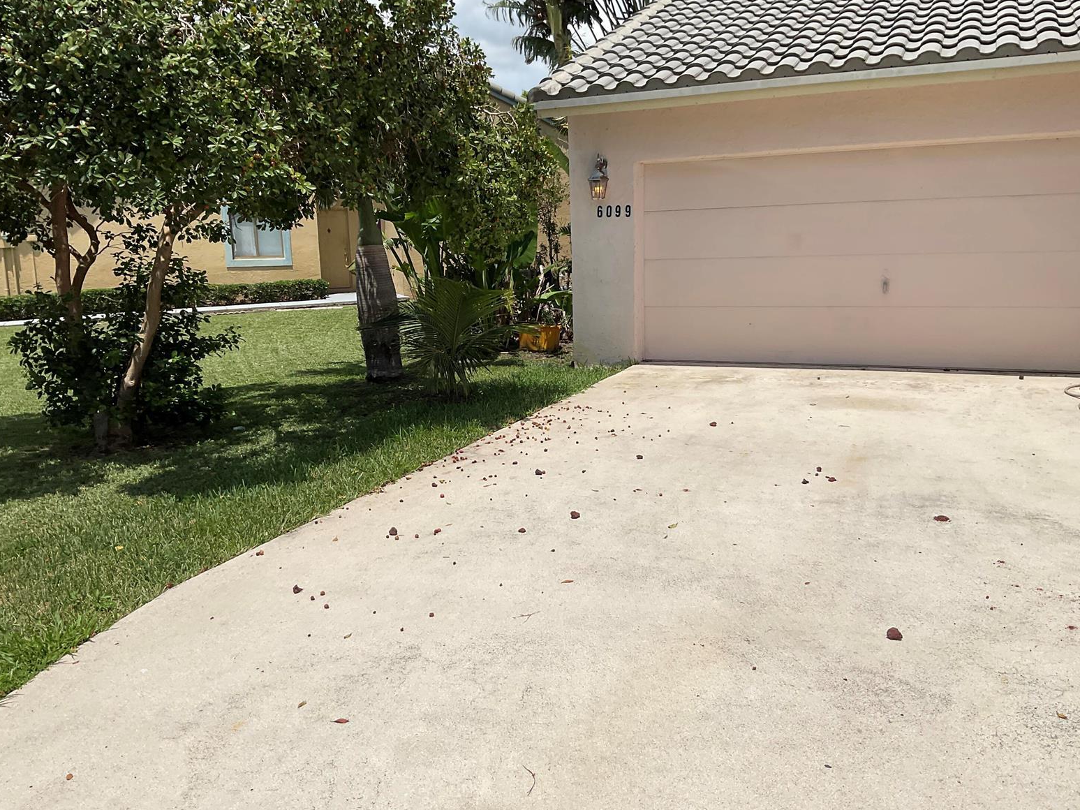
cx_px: 544
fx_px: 936
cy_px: 406
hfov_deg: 60.0
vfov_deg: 46.8
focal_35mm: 30
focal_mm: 3
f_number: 1.8
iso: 20
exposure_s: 1/5263
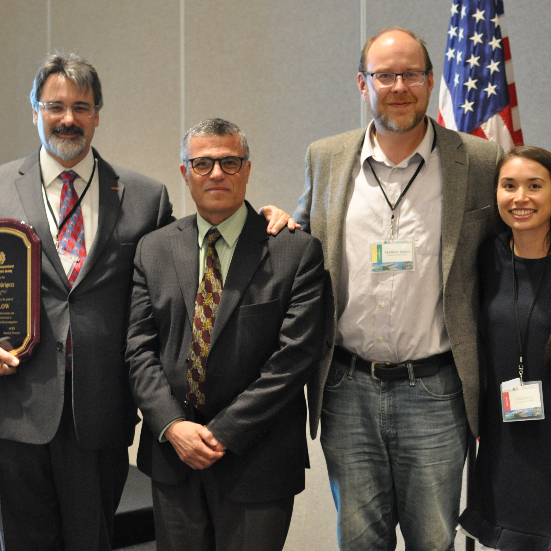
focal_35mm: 68
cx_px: 358
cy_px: 277
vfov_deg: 25.5
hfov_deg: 25.4
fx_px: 1218
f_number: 2.8
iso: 1600
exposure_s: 1/20
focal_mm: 35
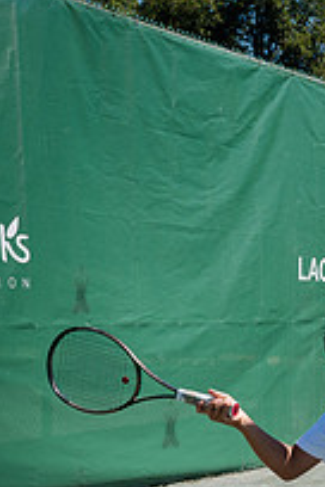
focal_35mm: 93
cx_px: 300
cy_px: 461
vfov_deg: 21.3
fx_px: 1259
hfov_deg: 14.5
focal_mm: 24
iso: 200
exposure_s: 1/1250
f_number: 3.5
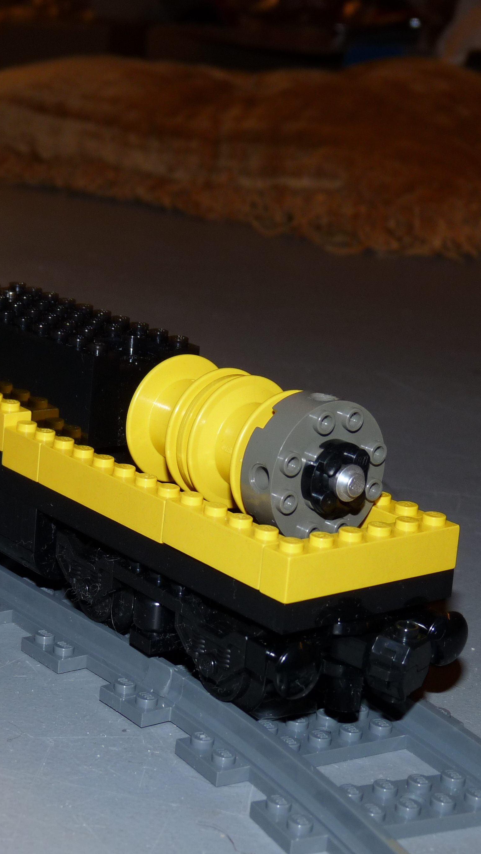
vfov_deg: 27.9
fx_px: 1723
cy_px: 429
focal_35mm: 76
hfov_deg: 15.7
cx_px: 69
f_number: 3.2
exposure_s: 1/30
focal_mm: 9.2
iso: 100
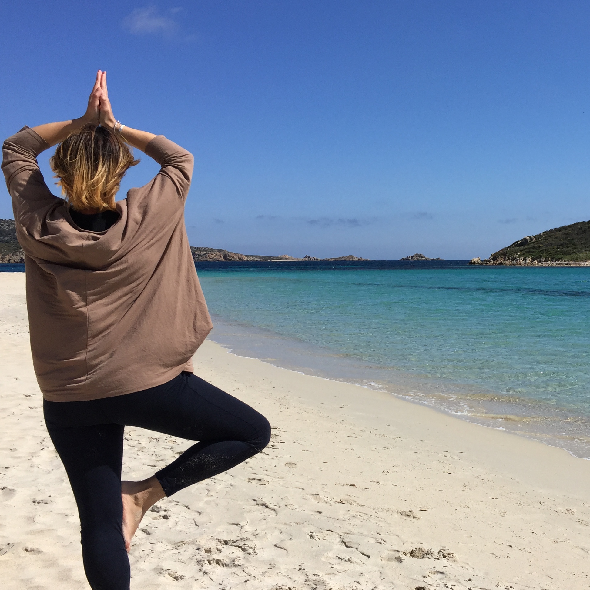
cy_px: 279
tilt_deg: -1.0
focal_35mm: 43
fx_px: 829
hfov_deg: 37.8
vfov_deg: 39.2
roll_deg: -0.3
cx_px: 467
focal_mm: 4.15
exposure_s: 1/3597
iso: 32
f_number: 2.2
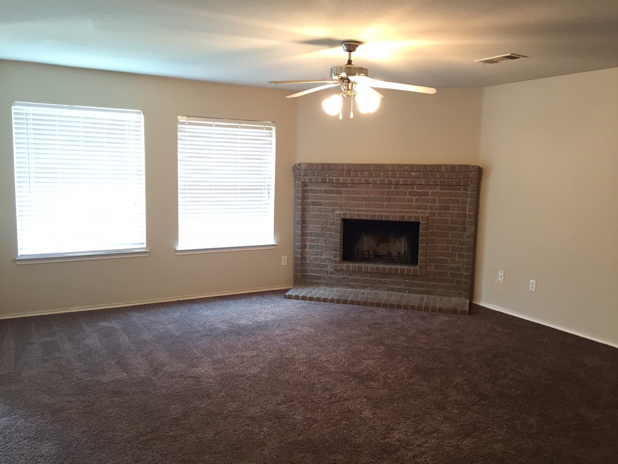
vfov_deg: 48.2
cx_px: 309
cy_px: 232
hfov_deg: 61.7
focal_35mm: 29
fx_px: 518
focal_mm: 4.15
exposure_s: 1/30
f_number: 2.2
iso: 125
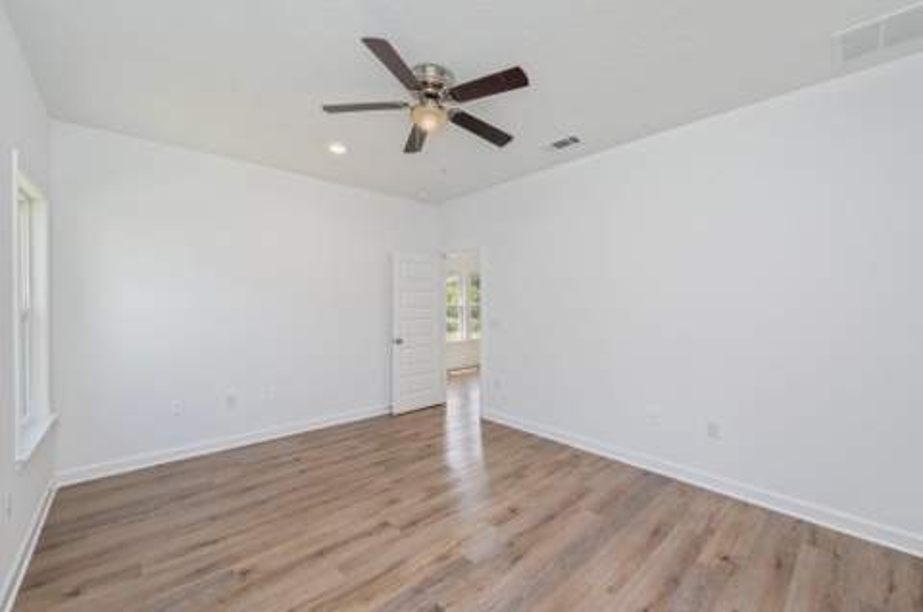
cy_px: 306
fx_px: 358
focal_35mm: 14
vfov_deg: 81.0
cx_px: 462
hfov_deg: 104.4
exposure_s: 1/8
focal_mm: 14
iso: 200
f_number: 9
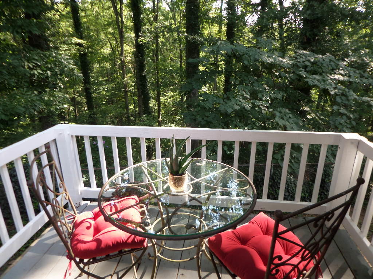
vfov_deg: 56.8
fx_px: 259
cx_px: 186
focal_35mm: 24
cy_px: 140
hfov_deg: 71.6
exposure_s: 1/90
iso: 80
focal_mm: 4.3
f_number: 3.1
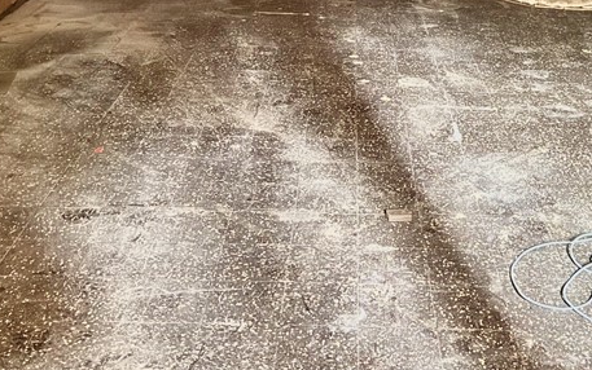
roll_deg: -2.4
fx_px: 920
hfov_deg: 35.4
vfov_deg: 21.4
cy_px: -54
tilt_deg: -9.4
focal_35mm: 57
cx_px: 377
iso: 1600
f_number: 1.78
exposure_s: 1/17
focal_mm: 6.76
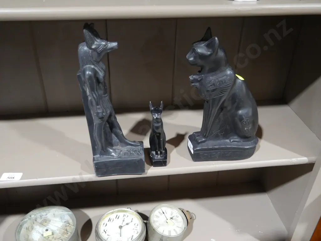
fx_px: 315
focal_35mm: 34
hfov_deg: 54.0
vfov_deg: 41.8
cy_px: 120
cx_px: 160
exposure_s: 1/60
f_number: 4
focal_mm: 17
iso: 1600
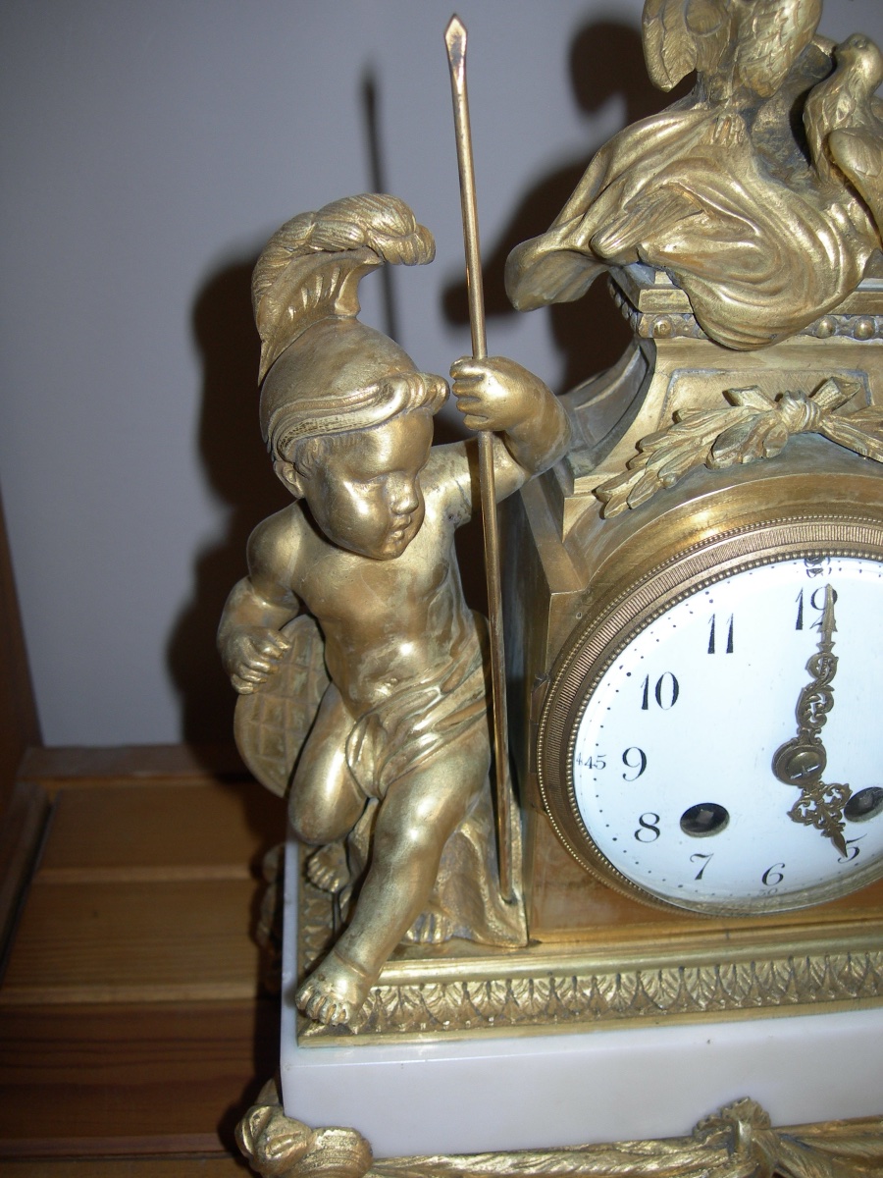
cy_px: 589
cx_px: 442
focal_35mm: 38
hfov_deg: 37.7
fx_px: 1292
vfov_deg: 49.0
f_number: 2.8
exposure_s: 1/60.1
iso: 50
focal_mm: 7.8
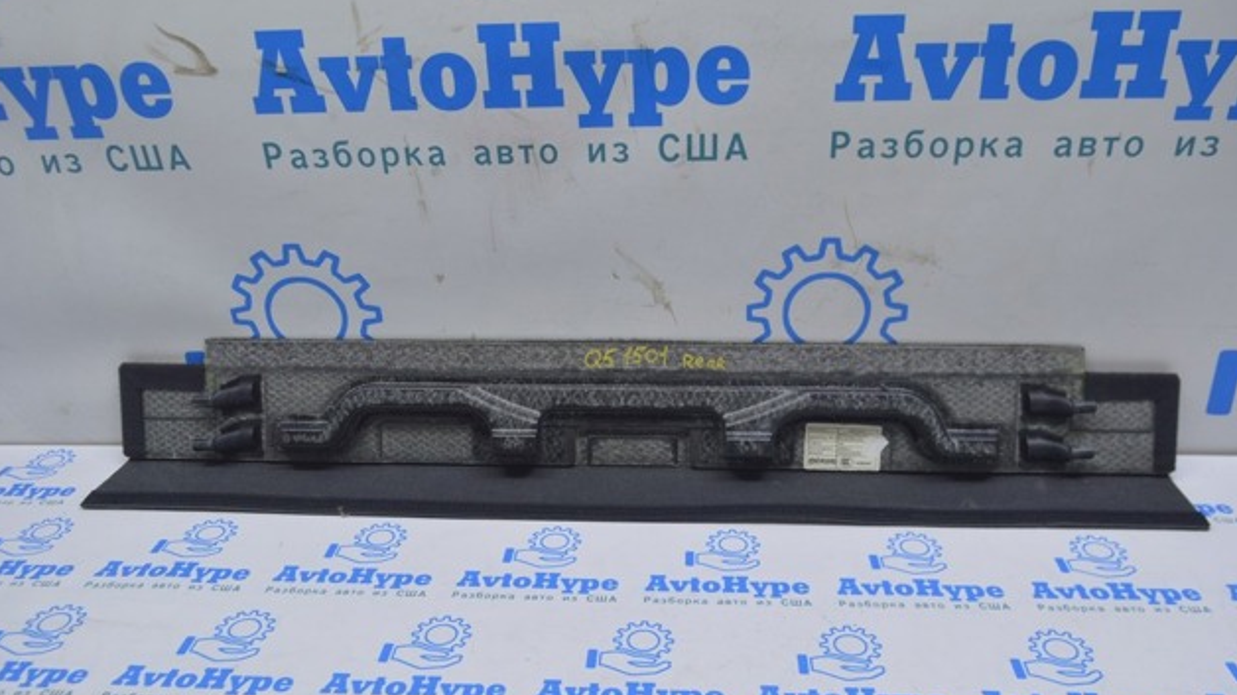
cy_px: 377
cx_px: 609
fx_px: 1049
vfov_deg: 36.6
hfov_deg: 61.0
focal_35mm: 32
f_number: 5.6
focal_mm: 20
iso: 400
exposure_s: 1/25
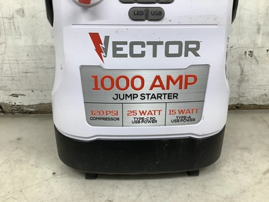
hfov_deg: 58.4
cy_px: 101
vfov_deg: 45.4
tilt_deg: -17.5
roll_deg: -0.5
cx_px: 134
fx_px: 241
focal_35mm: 31
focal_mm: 3.3
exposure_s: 1/100
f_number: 2.4
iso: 64
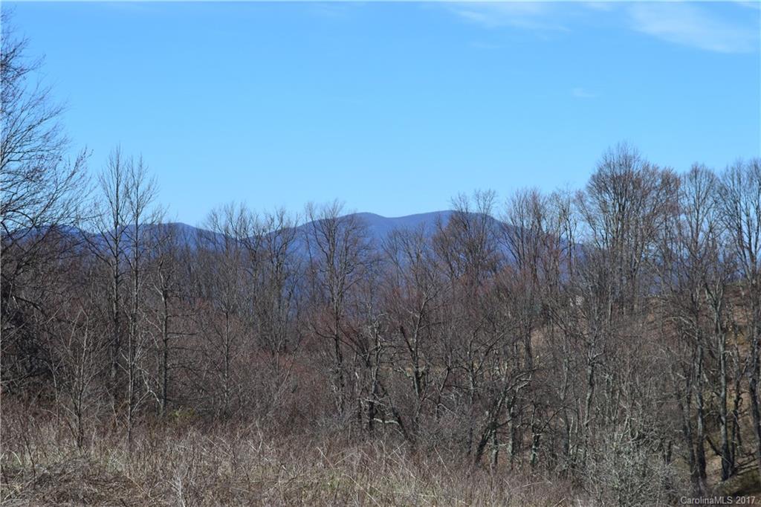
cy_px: 254
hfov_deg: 24.6
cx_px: 380
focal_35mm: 82
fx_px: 1743
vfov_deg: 16.5
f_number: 11
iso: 400
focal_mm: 55
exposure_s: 1/500
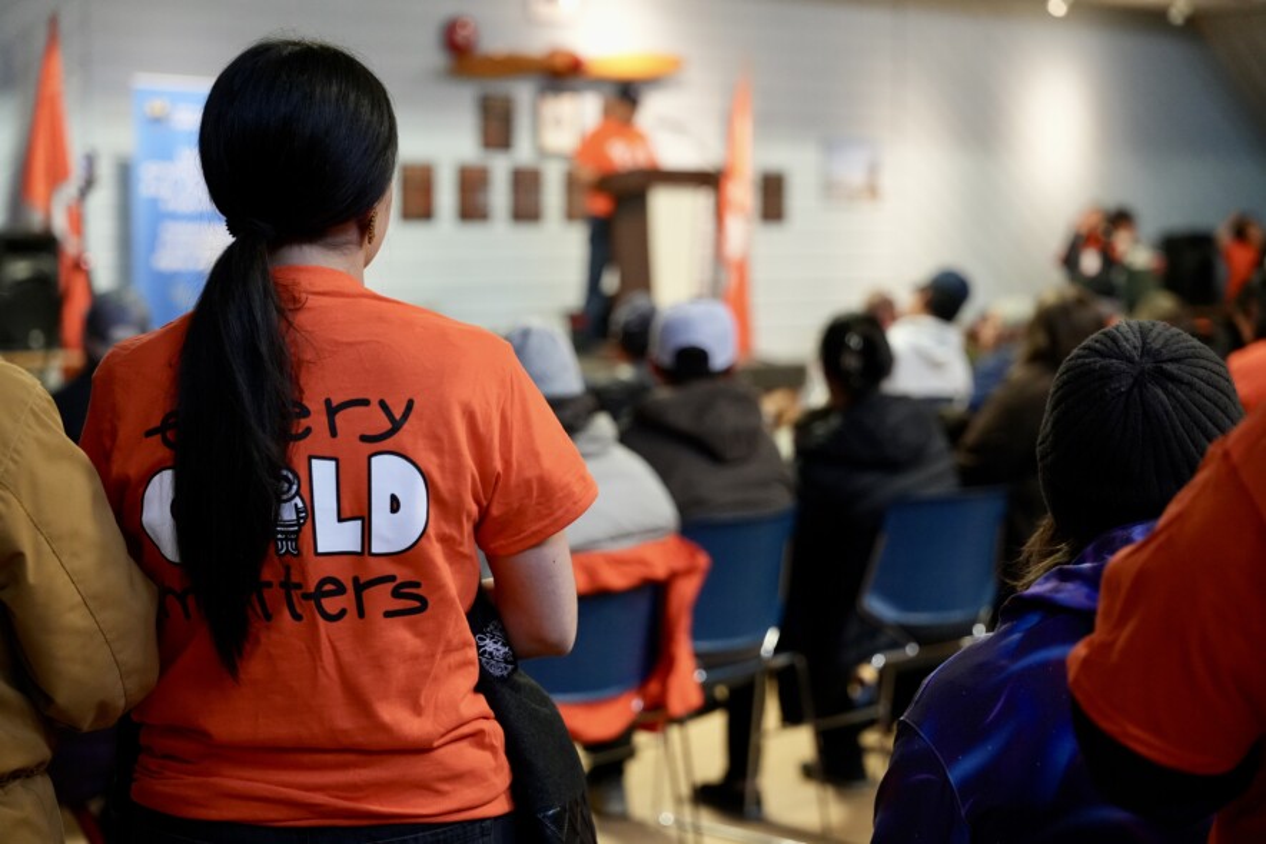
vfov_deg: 21.6
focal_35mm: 63
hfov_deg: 31.9
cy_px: 422
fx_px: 2215
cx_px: 633
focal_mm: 63
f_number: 2.8
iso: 5000
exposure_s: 1/160
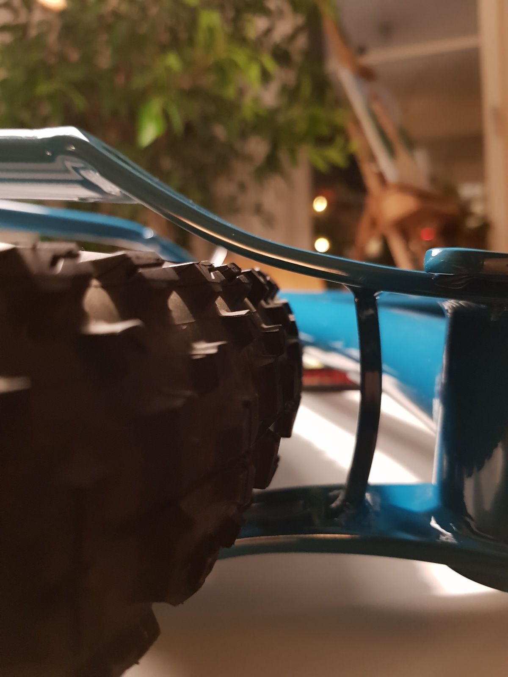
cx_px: 254
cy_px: 338
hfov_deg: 53.1
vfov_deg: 67.3
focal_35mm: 26
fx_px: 509
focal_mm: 4.2
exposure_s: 1/10
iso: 400
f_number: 1.7
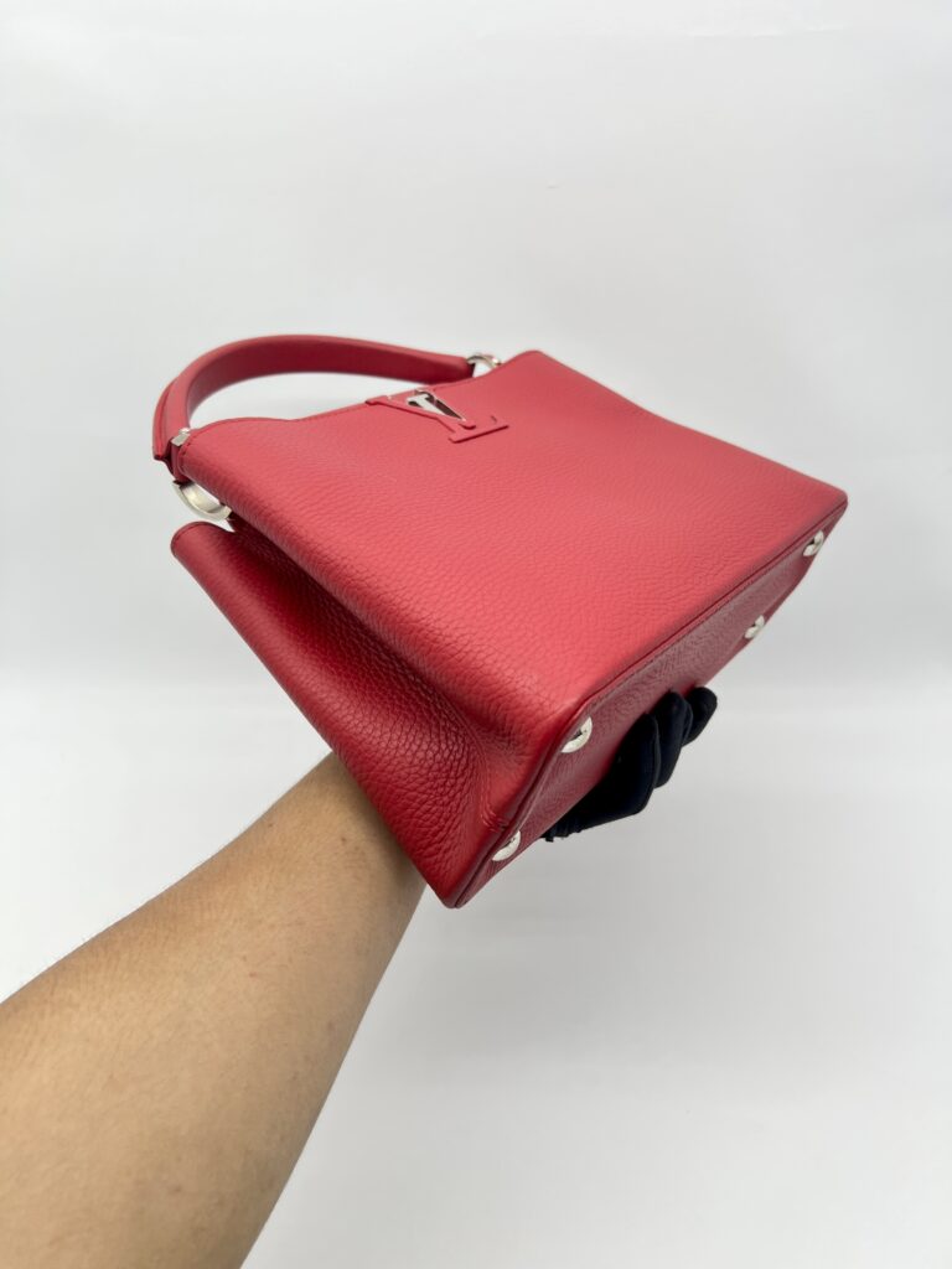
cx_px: 476
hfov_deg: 53.1
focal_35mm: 26
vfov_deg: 67.3
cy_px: 634
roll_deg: +0.2
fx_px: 953
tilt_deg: -29.1
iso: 32
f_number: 1.5
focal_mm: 5.7
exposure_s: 1/100
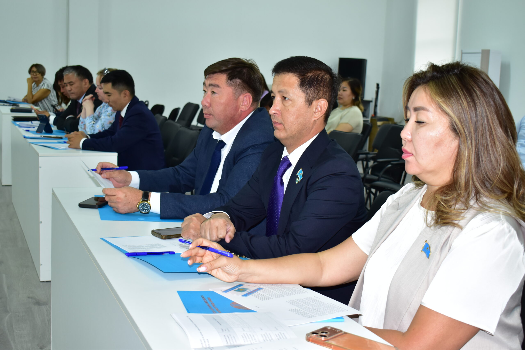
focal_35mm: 48
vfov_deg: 28.1
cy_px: 175
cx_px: 262
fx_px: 700
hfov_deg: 41.1
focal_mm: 32
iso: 500
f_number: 4.5
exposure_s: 1/60
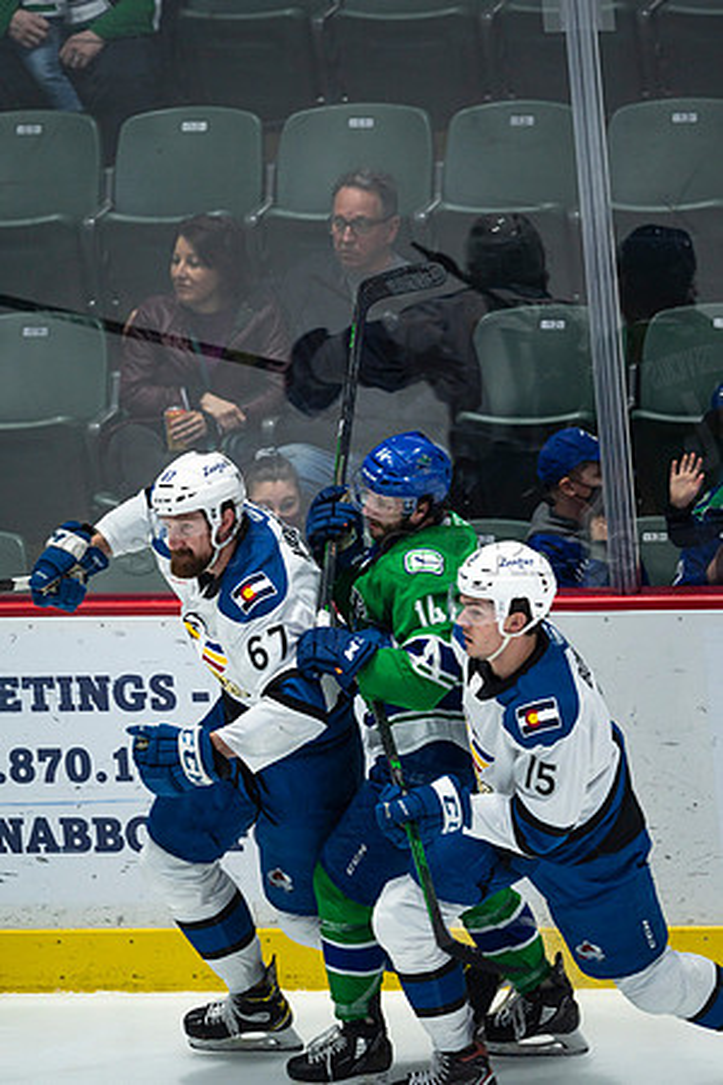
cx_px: 362
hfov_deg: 2.3
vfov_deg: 3.4
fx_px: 18074
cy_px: 542
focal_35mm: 600
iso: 2000
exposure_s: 1/1000
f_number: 4
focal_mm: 600
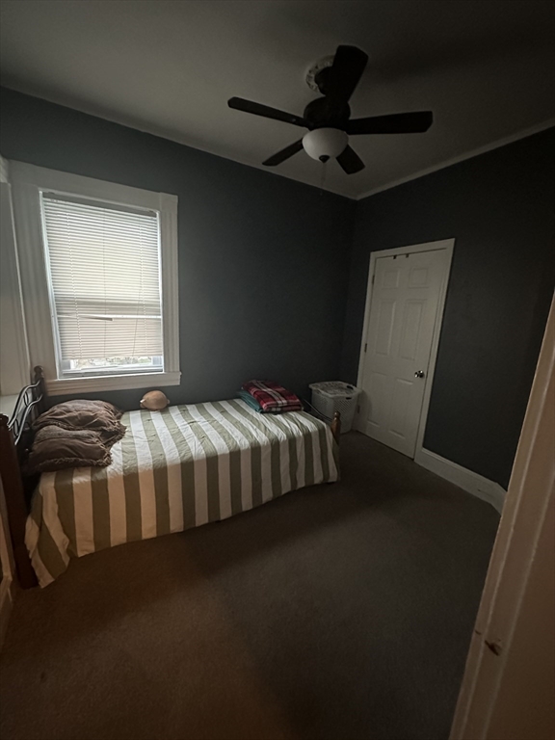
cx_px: 278
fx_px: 299
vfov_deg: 102.1
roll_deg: -2.7
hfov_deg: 85.7
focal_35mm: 14
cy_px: 370
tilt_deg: -10.7
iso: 1600
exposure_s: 1/30
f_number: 2.2
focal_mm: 2.22
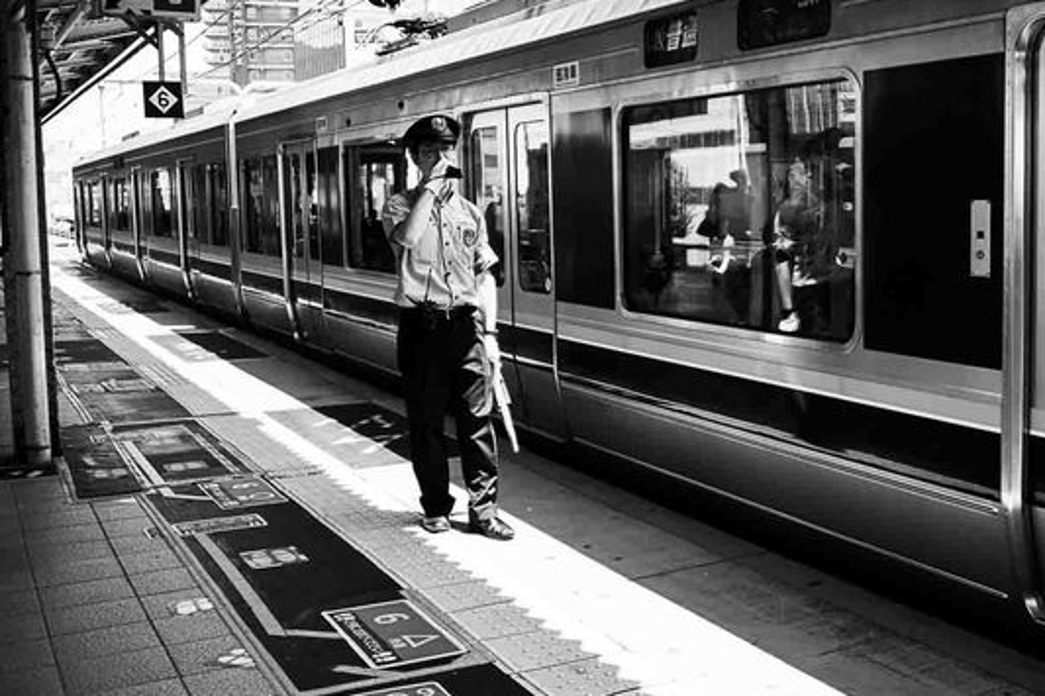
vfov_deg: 31.8
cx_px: 755
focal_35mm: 42
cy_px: 310
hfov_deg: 45.2
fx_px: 1219
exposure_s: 1/320
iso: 140
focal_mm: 28
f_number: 3.5
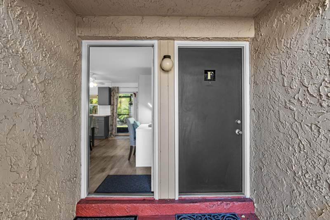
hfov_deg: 96.7
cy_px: 110
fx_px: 147
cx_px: 165
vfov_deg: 73.7
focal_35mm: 16
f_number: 8
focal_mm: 16
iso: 400
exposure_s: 1/20
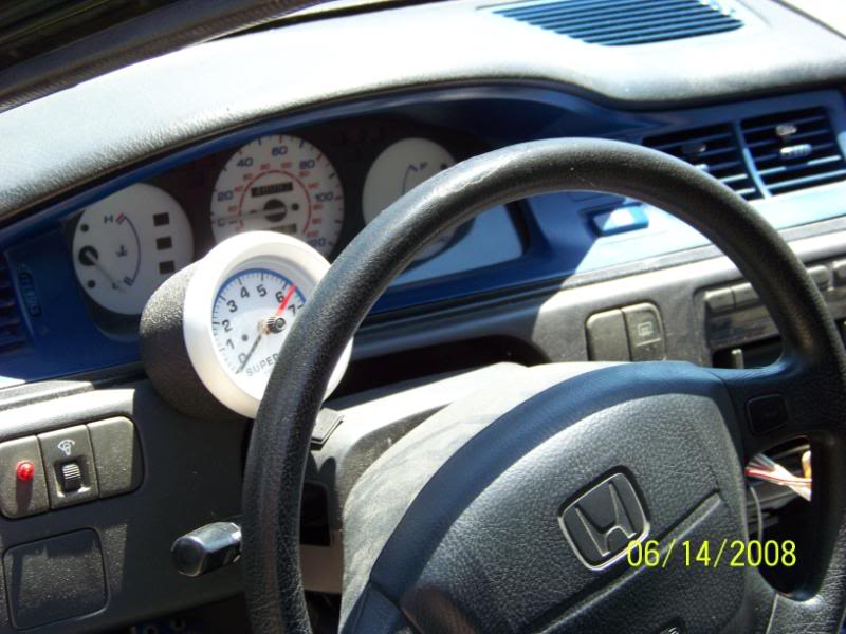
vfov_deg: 17.0
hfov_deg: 22.5
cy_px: 317
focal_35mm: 87
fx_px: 2126
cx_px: 423
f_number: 3.2
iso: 72
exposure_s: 1/100
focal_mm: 14.6
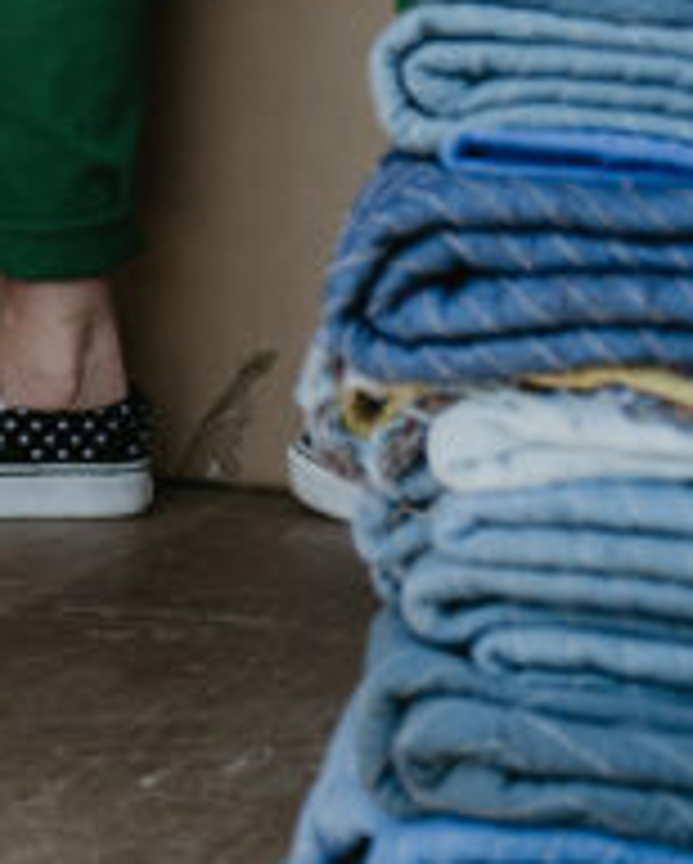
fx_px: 6399
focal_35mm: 250
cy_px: -1323
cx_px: -488
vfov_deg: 7.2
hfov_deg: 6.1
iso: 125
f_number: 2.8
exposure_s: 1/250
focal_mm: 50
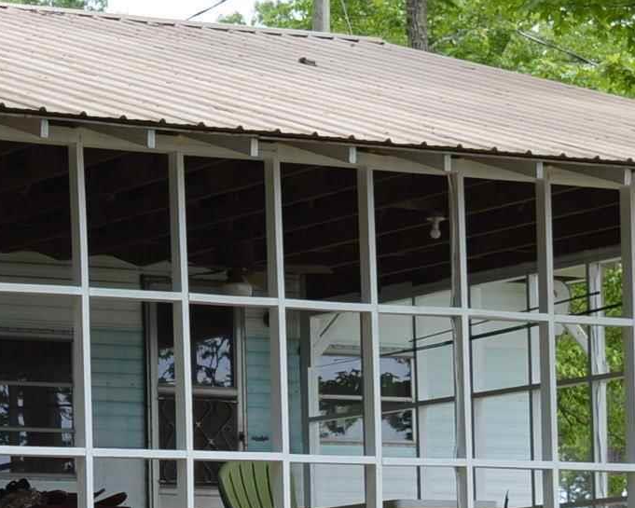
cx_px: -125
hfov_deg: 10.5
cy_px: 633
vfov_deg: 8.5
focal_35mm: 180
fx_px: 3385
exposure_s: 1/160
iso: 100
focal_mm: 29
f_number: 6.3
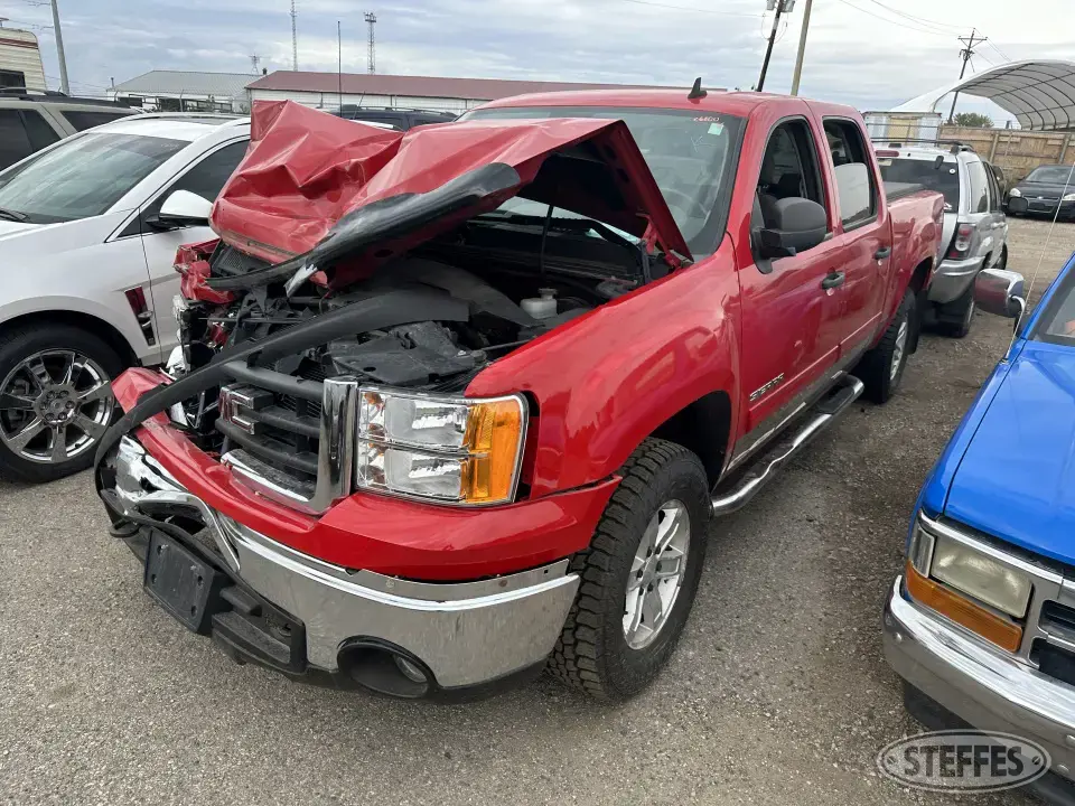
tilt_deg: -14.4
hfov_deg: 71.6
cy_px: 403
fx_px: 745
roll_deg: -4.6
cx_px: 538
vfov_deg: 56.8
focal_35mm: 24
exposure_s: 1/1272
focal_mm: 6.86
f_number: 1.78
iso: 80
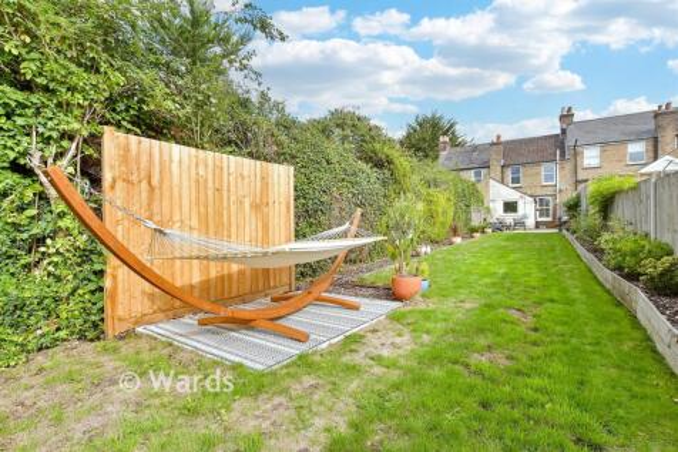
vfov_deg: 67.3
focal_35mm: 18
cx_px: 339
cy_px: 226
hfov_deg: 90.0
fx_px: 339
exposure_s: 1/250
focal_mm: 12
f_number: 8
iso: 250
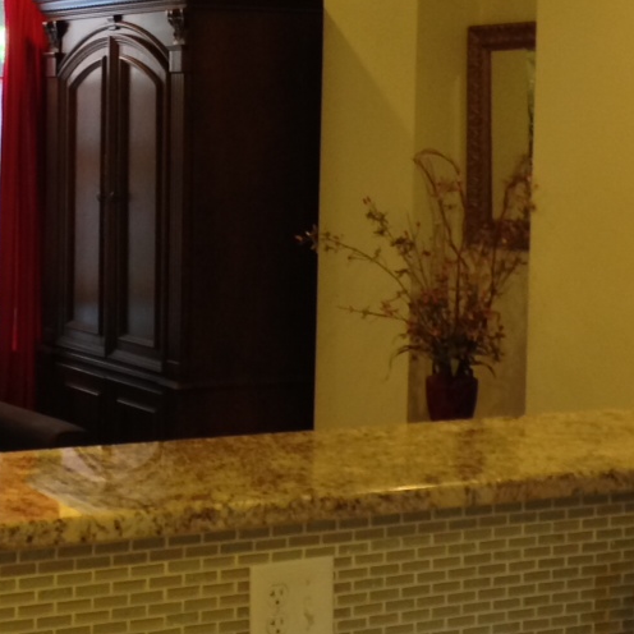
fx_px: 1989
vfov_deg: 18.0
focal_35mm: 96
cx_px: 196
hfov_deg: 18.0
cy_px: 197
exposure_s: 1/20
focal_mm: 4.12
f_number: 2.4
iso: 125
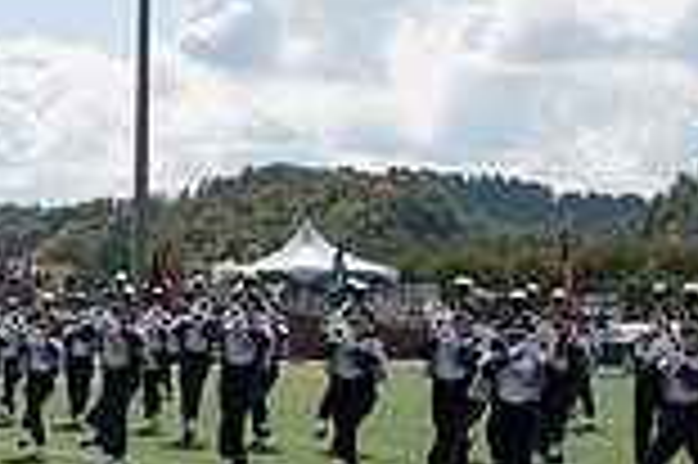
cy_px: 349
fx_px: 1743
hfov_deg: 18.2
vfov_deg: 15.1
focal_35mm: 90
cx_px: -531
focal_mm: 24
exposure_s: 1/1000
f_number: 7.1
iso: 200
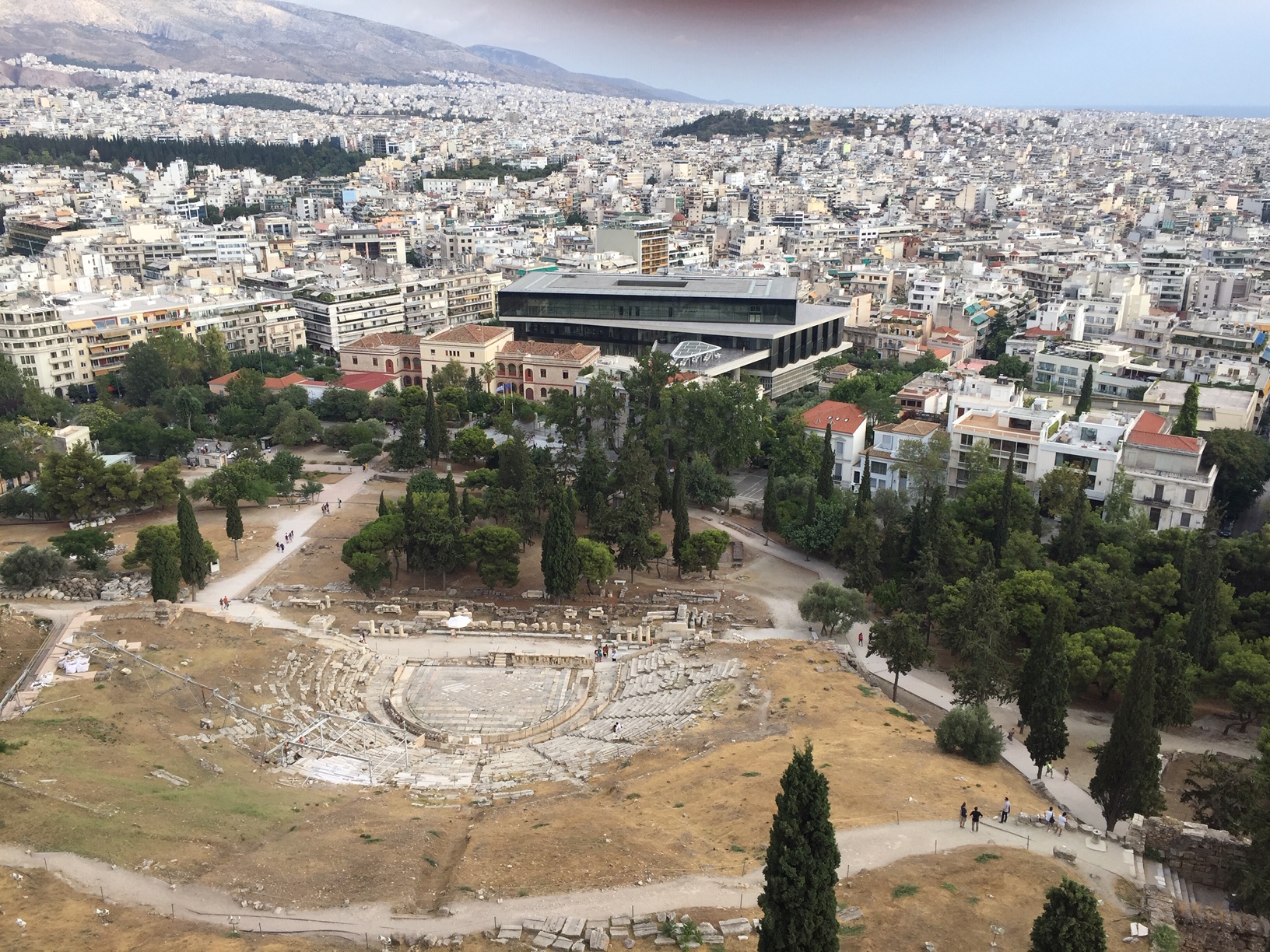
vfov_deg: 48.2
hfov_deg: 61.7
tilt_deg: -20.3
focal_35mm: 29
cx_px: 635
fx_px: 1064
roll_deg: +0.7
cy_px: 476
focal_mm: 4.15
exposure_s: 1/879
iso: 32
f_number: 2.2
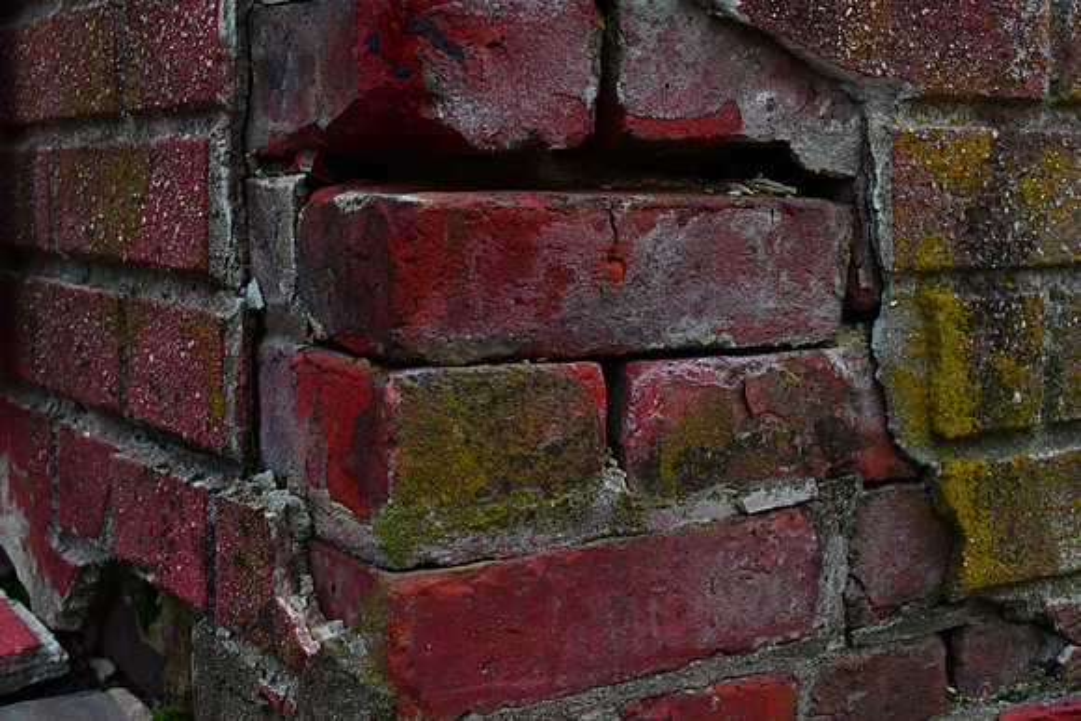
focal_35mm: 54
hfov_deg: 36.9
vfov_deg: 25.1
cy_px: 360
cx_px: 540
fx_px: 1622
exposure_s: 1/50
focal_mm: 36
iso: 6400
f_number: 11
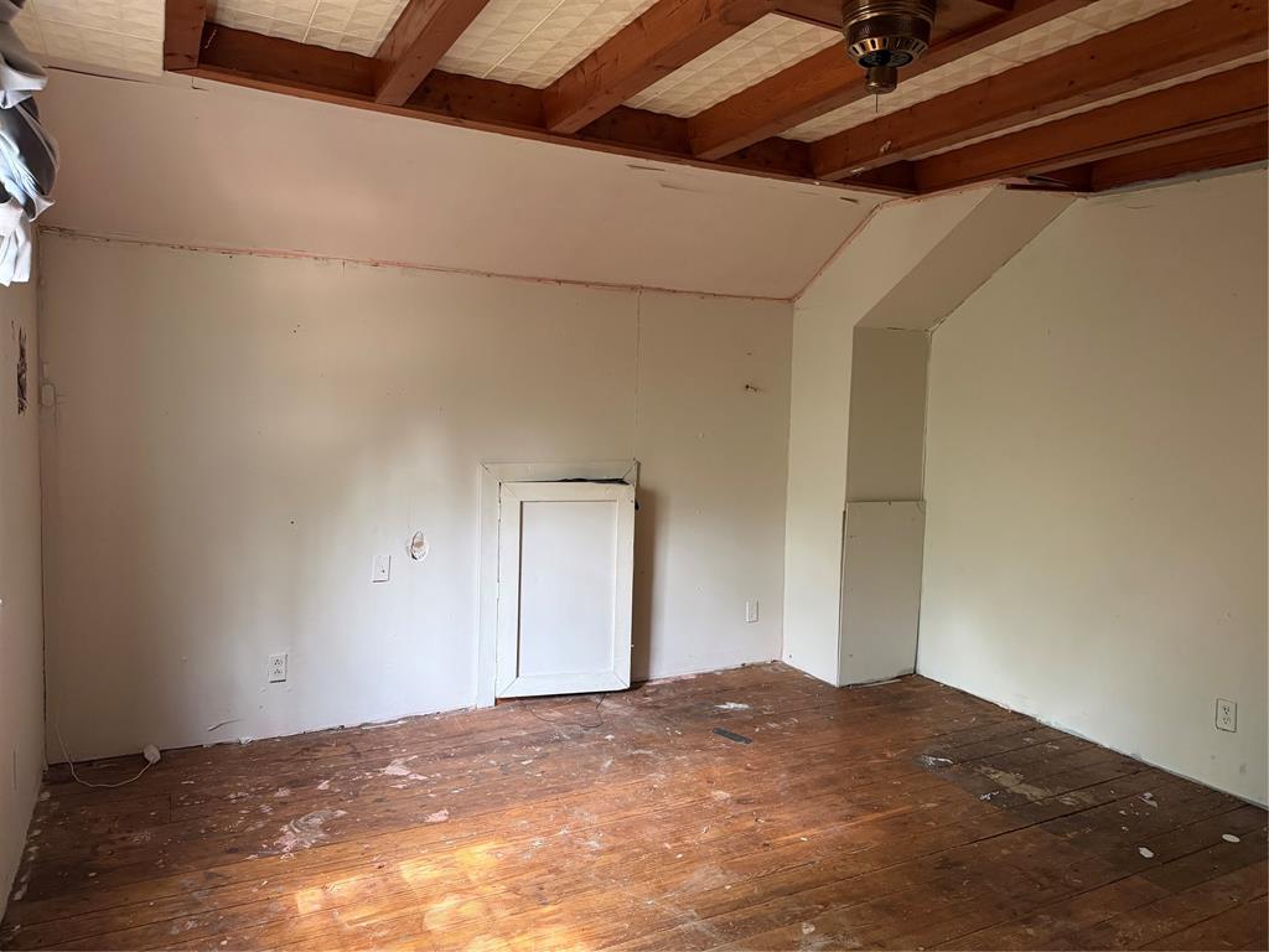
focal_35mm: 24
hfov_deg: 71.6
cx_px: 634
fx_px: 880
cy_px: 476
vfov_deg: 56.8
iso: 500
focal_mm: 6.76
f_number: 1.78
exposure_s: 1/60
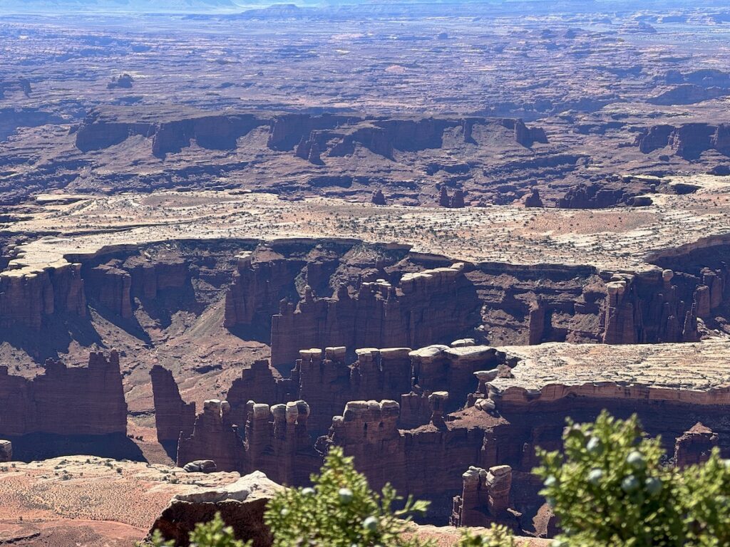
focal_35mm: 77
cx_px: 365
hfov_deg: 25.3
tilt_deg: -9.1
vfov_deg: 19.1
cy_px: 274
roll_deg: +0.0
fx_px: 1624
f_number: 2.8
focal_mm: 9
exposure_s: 1/410
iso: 25
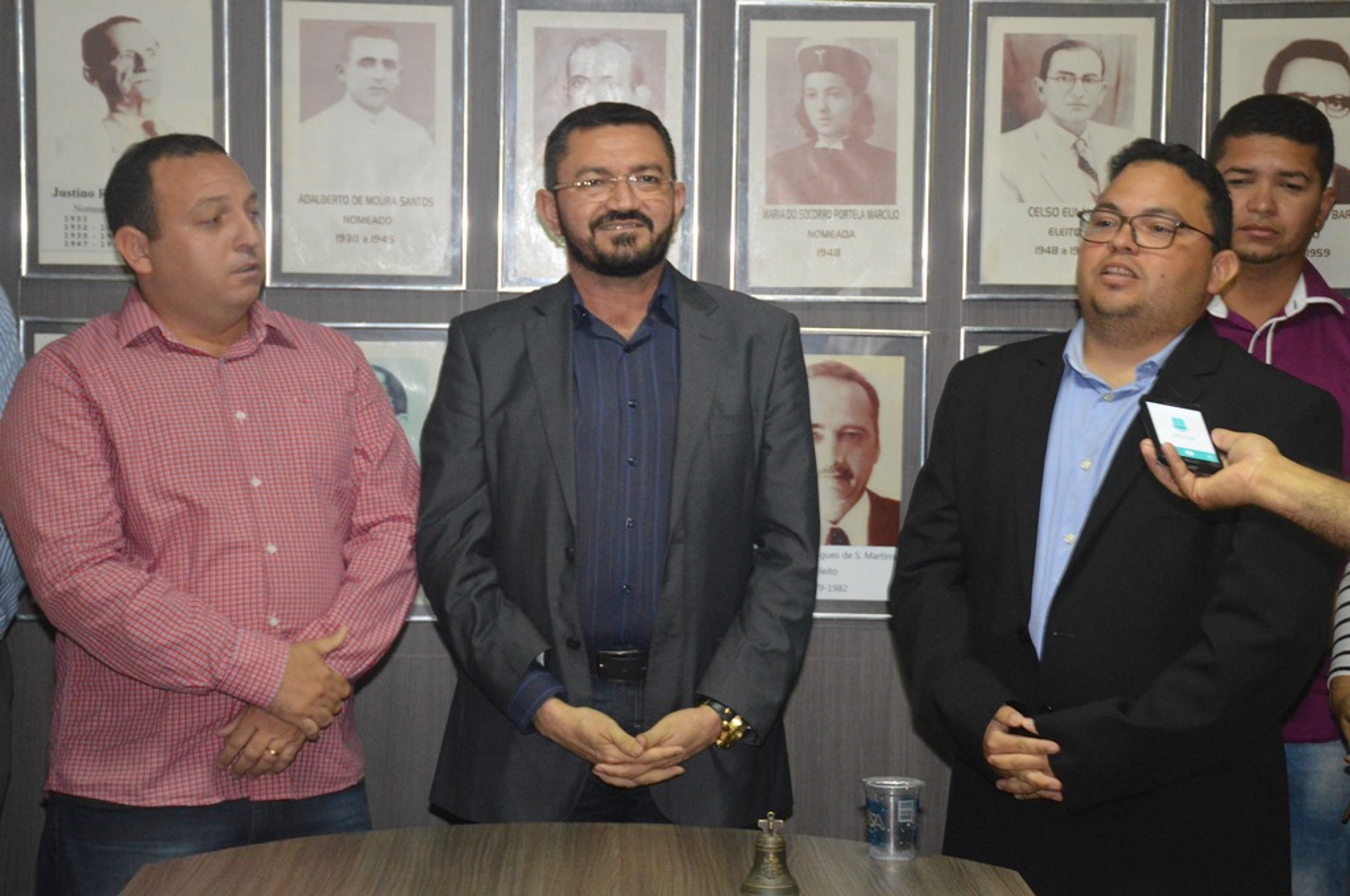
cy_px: 448
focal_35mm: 68
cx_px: 675
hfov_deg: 29.9
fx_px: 2528
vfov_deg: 20.1
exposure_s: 1/60
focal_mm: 45
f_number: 4.5
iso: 2500
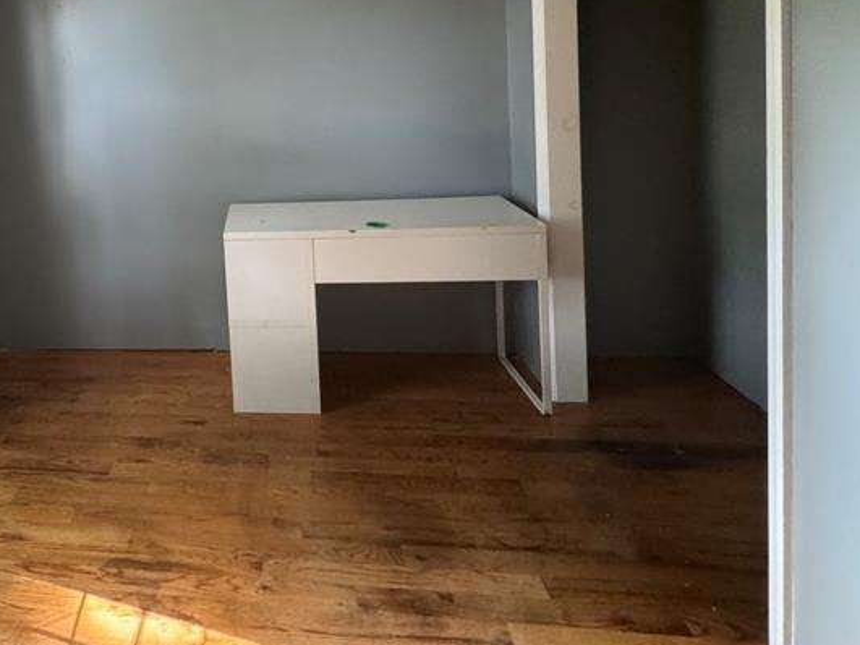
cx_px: 167
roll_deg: +3.4
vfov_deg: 47.9
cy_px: 112
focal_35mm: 27
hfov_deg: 59.9
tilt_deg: -4.2
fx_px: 671
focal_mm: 2.22
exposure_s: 1/60
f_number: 2.2
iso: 500
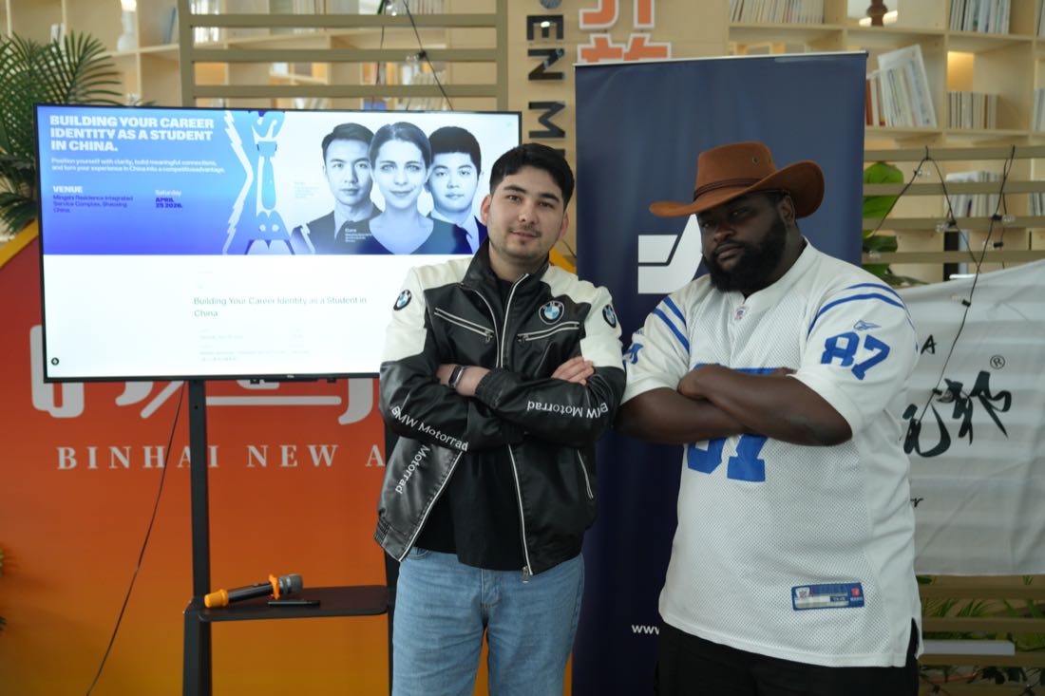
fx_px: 1103
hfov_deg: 50.7
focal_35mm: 38
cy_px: 348
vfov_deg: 35.0
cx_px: 522
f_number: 3.5
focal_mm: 38
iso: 1250
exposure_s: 1/125
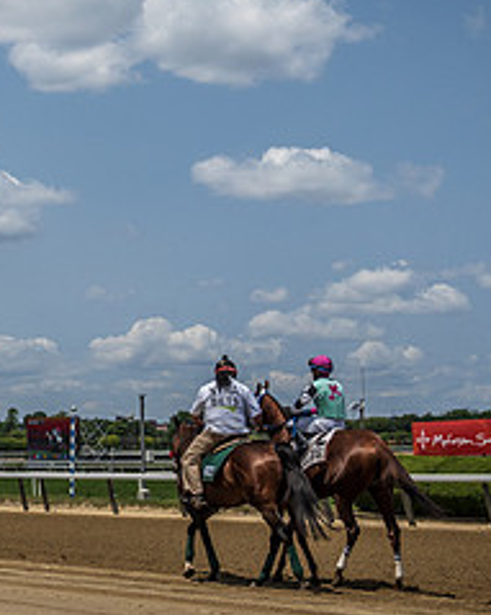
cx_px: -33
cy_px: 359
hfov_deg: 16.4
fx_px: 1654
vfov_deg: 21.0
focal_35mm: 91
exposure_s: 1/2500
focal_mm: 14.99
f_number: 4
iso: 100
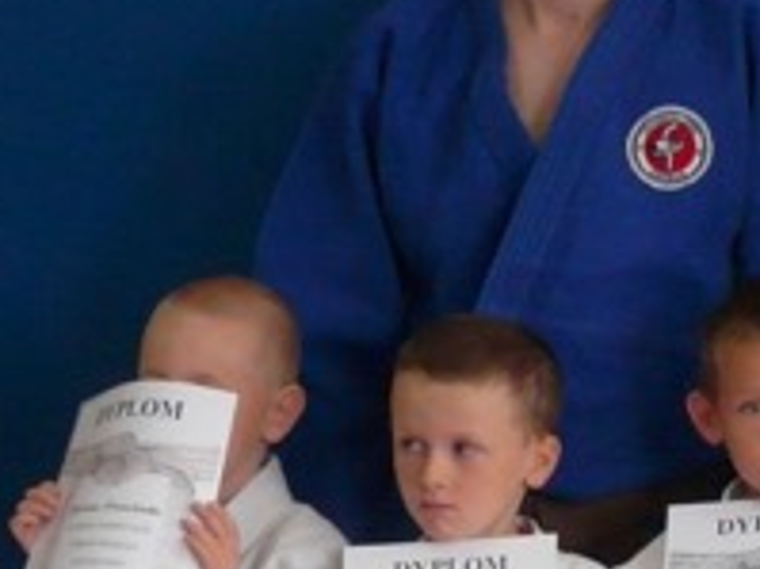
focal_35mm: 337
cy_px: 855
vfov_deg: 4.4
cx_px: 966
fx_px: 7394
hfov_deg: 5.8
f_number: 3.2
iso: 200
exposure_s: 1/50
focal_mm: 11.1
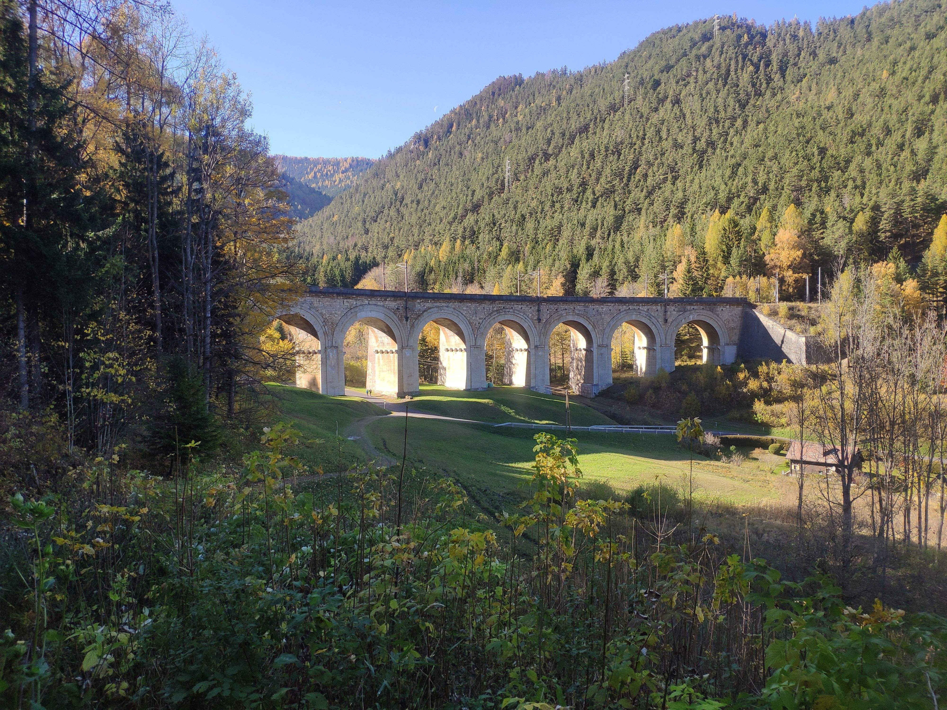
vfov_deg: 63.4
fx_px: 575
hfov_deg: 79.0
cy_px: 355
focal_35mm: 21
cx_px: 474
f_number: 1.8
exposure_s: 1/842
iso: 100
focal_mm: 4.22
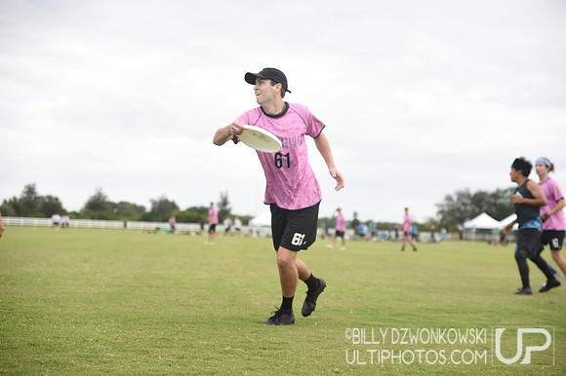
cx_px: 283
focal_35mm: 44
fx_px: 691
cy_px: 188
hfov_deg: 44.5
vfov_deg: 30.5
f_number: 2.8
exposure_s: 1/640
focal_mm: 44
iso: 100
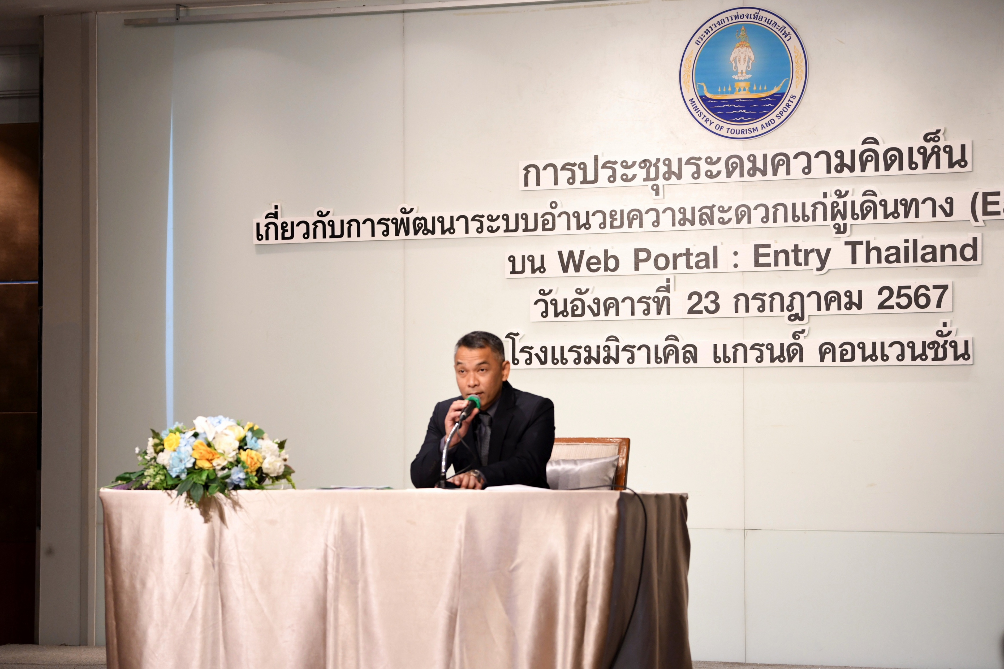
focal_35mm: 100
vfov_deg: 13.7
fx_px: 2788
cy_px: 334
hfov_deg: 20.4
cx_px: 502
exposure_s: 1/161
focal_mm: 100
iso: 1250
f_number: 2.8
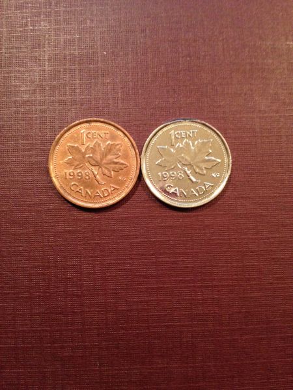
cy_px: 195
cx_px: 146
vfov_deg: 52.6
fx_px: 395
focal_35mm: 35
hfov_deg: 40.7
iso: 250
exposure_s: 1/20
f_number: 2.4
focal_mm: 4.28
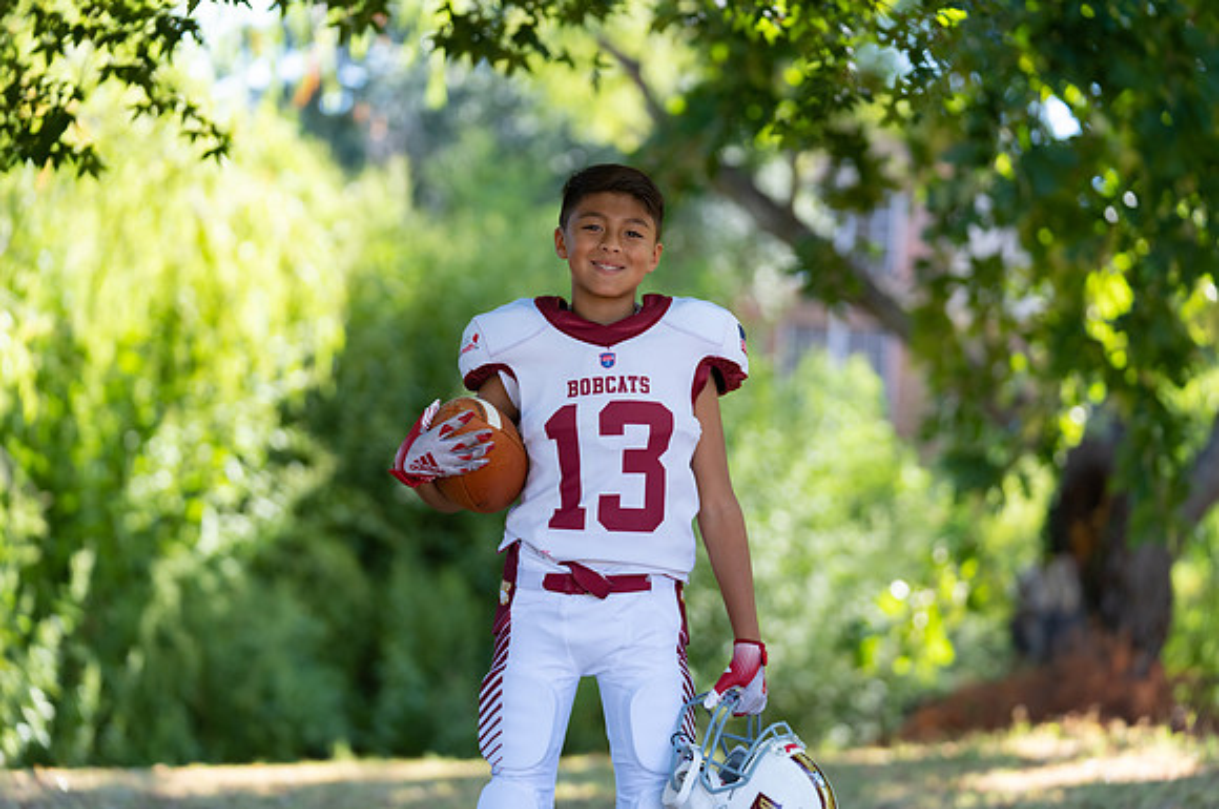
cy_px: 430
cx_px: 615
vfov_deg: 11.8
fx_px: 3909
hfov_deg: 17.7
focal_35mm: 116
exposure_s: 1/320
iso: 160
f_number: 2.8
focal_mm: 109
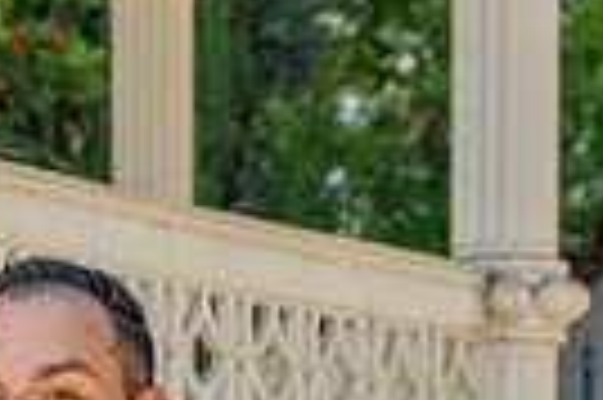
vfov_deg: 5.1
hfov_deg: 7.5
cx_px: -626
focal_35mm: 264
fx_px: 4417
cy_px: 604
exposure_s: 1/200
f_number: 4.5
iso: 80
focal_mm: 50.7
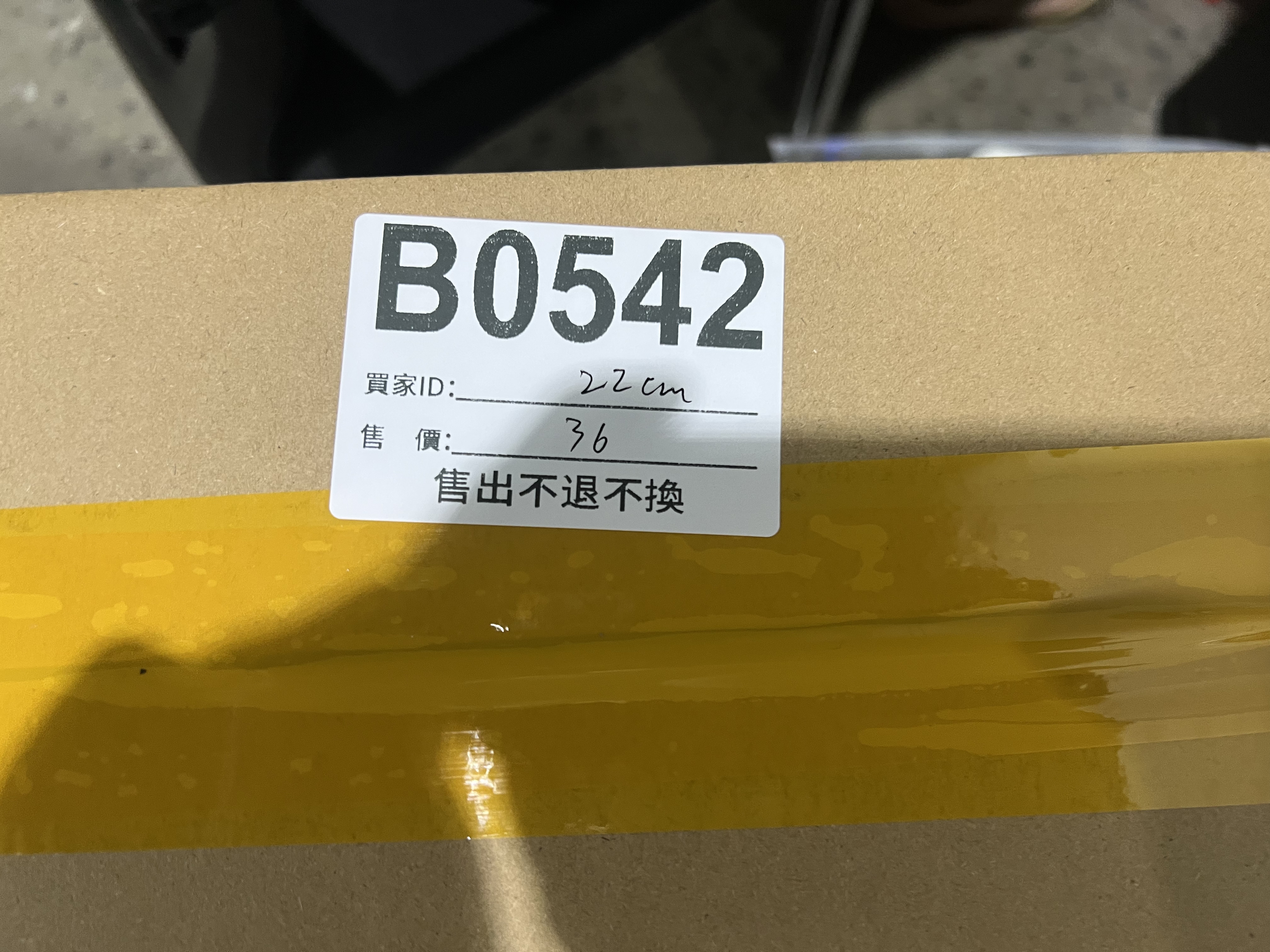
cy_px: 476
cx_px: 635
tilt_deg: -82.2
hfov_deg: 67.3
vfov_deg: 53.1
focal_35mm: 26
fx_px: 954
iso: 200
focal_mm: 5.7
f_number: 1.5
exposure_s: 1/50
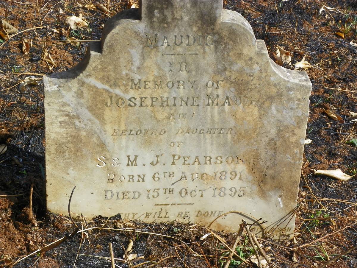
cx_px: 178
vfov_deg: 14.1
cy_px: 134
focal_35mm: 105
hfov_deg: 18.7
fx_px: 1083
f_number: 5
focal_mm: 18.8
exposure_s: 1/250
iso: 64
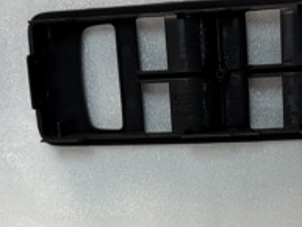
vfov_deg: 16.9
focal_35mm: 86
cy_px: 210
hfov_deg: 22.6
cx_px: 207
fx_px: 751
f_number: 1.6
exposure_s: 1/100
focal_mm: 5.96
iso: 64
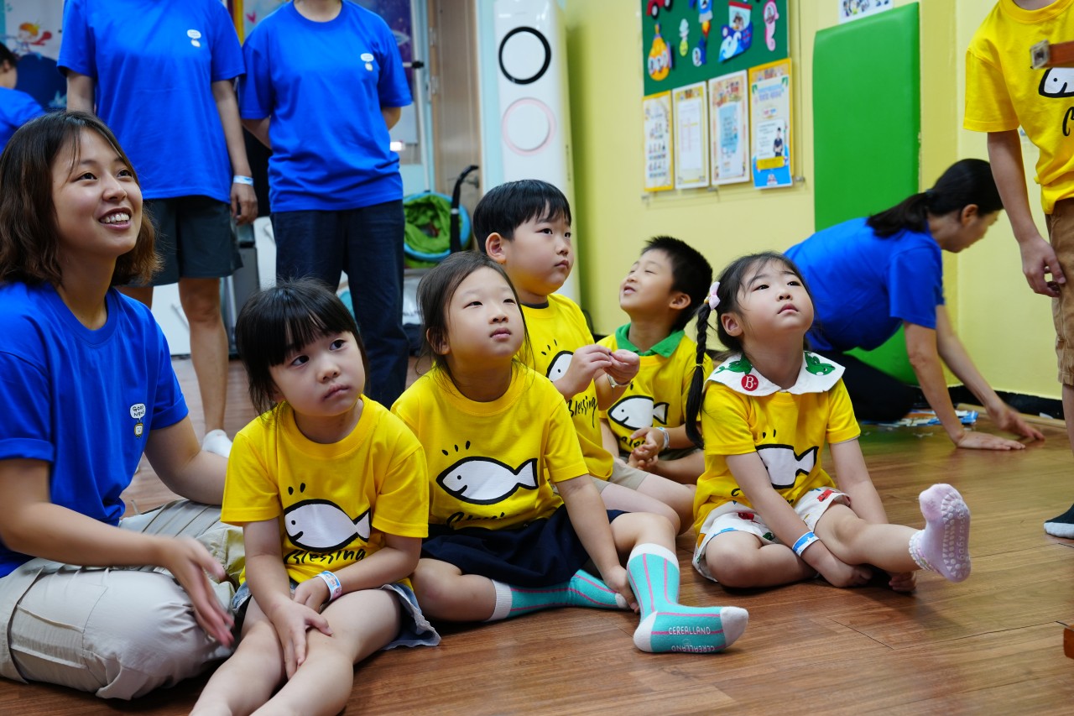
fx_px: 1312
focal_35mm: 44
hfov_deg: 44.5
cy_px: 358
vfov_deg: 30.5
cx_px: 537
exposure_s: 1/50
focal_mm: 44
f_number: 5.6
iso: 800
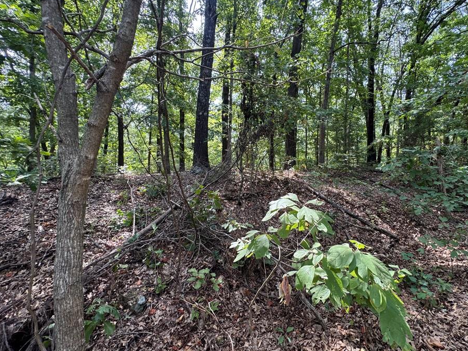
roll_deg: +1.1
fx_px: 216
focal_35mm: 16
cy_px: 159
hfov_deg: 94.2
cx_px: 257
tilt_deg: +0.7
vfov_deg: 77.9
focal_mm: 2.22
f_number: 2.2
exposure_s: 1/99
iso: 64
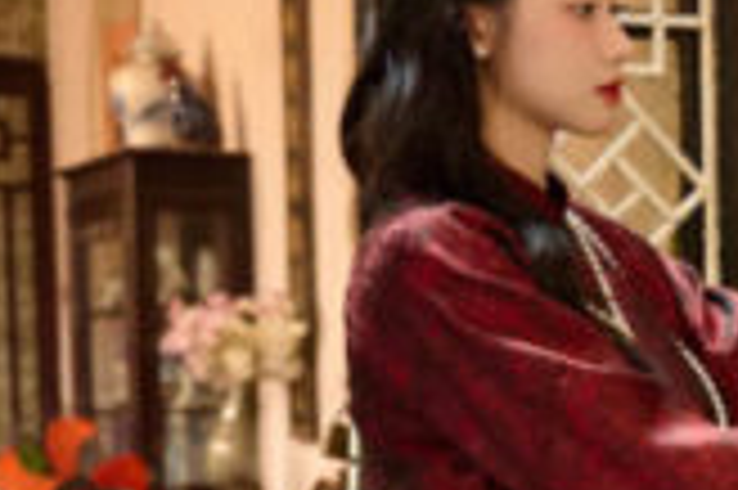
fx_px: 2683
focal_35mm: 131
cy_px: 535
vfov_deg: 10.3
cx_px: 1296
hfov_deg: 14.0
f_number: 2.8
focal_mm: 32.5
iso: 2500
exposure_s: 1/160
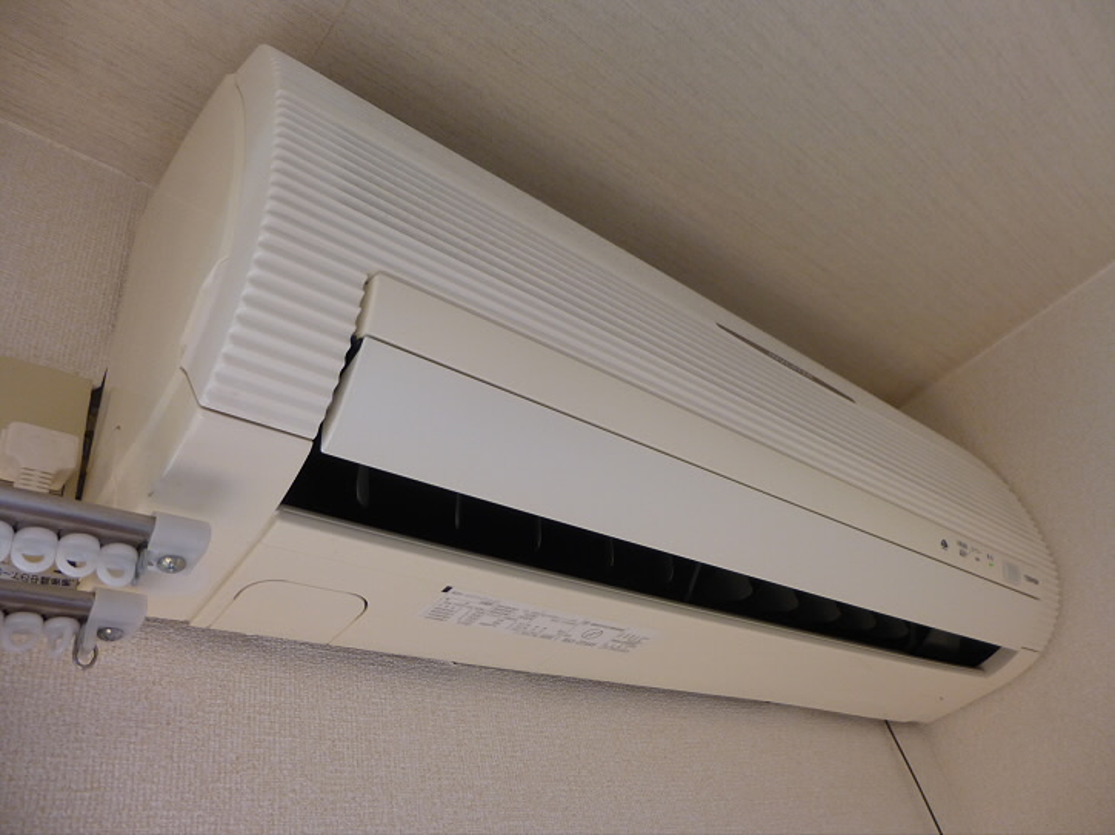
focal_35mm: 25
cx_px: 558
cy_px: 418
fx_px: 805
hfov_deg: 69.4
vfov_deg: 54.8
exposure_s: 1/60
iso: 125
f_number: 3.1
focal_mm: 4.5
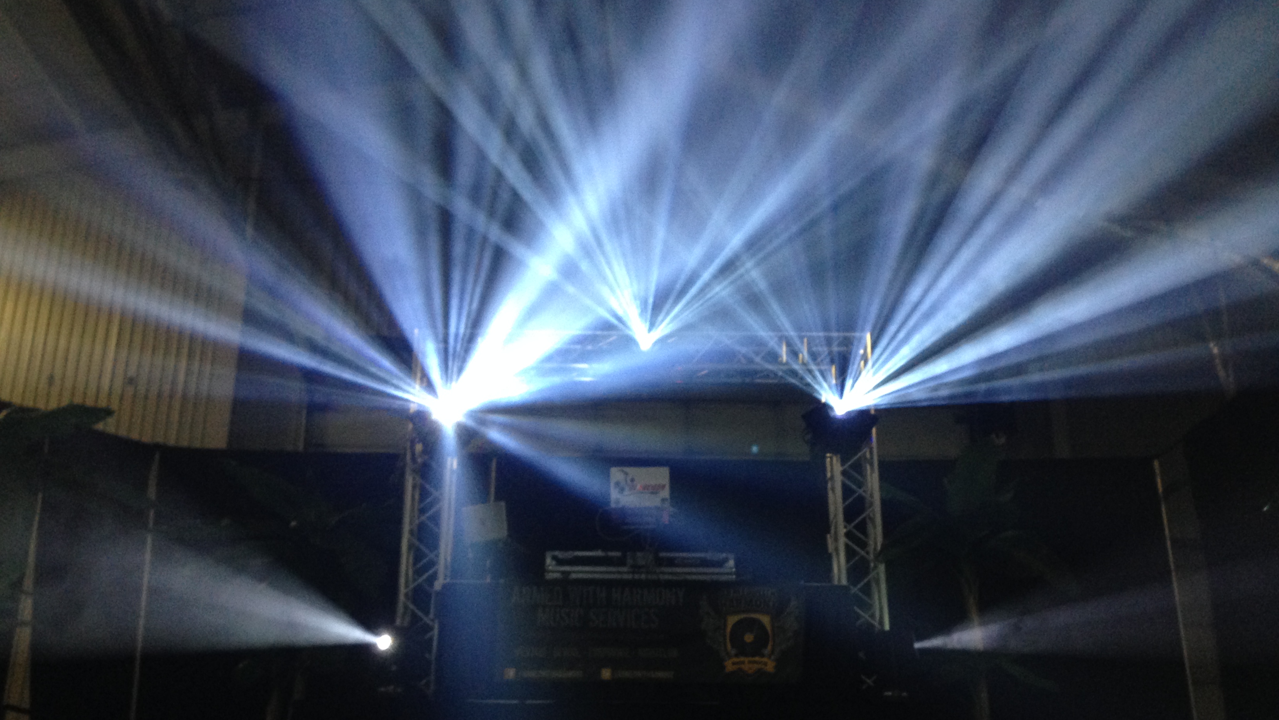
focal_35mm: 36
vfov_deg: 32.6
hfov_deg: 55.3
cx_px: 639
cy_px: 461
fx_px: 1221
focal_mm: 4.12
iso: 250
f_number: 2.4
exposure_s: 1/20
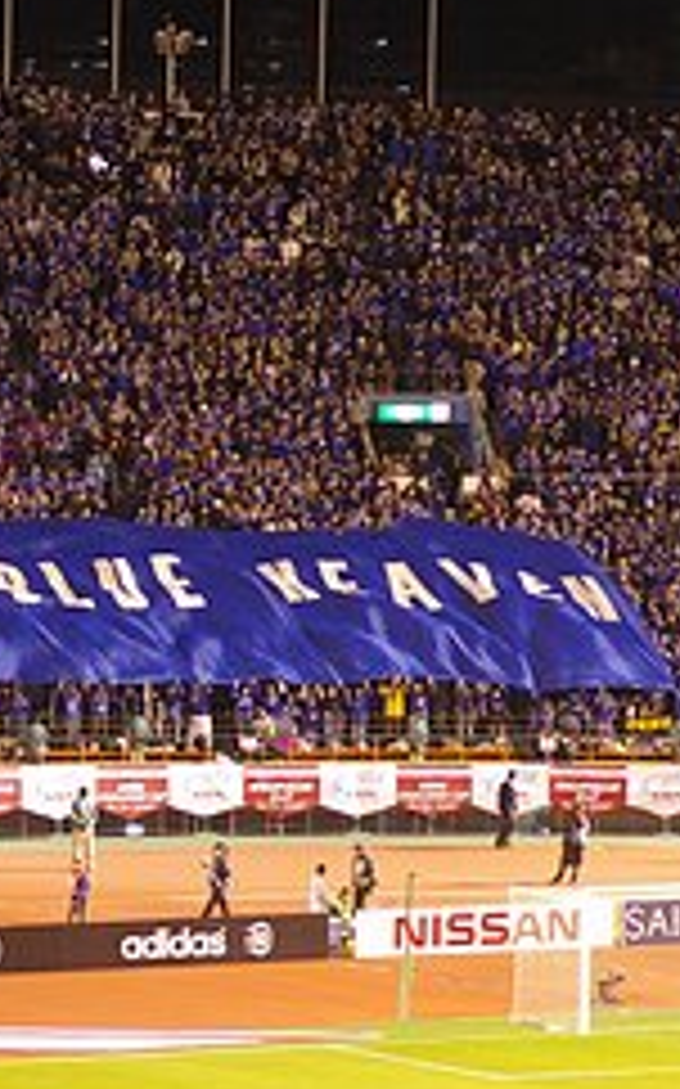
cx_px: -360
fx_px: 7362
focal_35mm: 248
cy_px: 477
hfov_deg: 5.2
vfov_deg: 8.5
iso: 800
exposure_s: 1/60
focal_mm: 77
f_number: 4
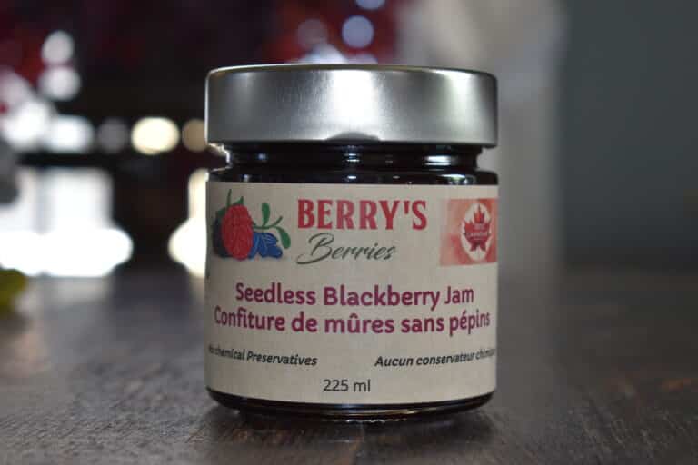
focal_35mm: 82
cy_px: 232
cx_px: 349
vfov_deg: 16.6
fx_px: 1599
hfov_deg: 24.6
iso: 560
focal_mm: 55
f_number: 5.6
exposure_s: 1/125
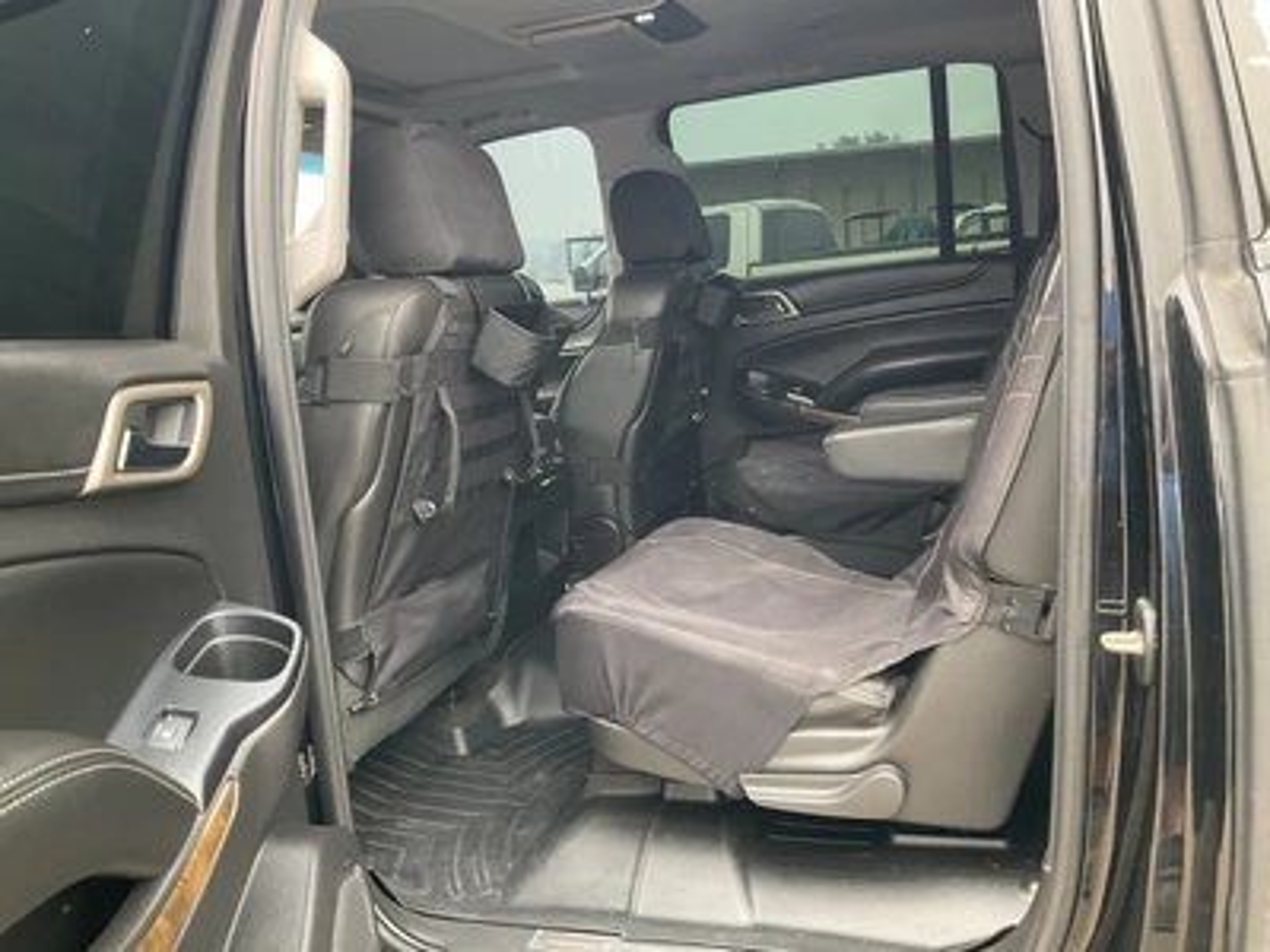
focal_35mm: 29
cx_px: 635
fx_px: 1064
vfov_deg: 48.2
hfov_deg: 61.7
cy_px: 476
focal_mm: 3
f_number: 1.8
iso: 50
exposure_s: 1/122
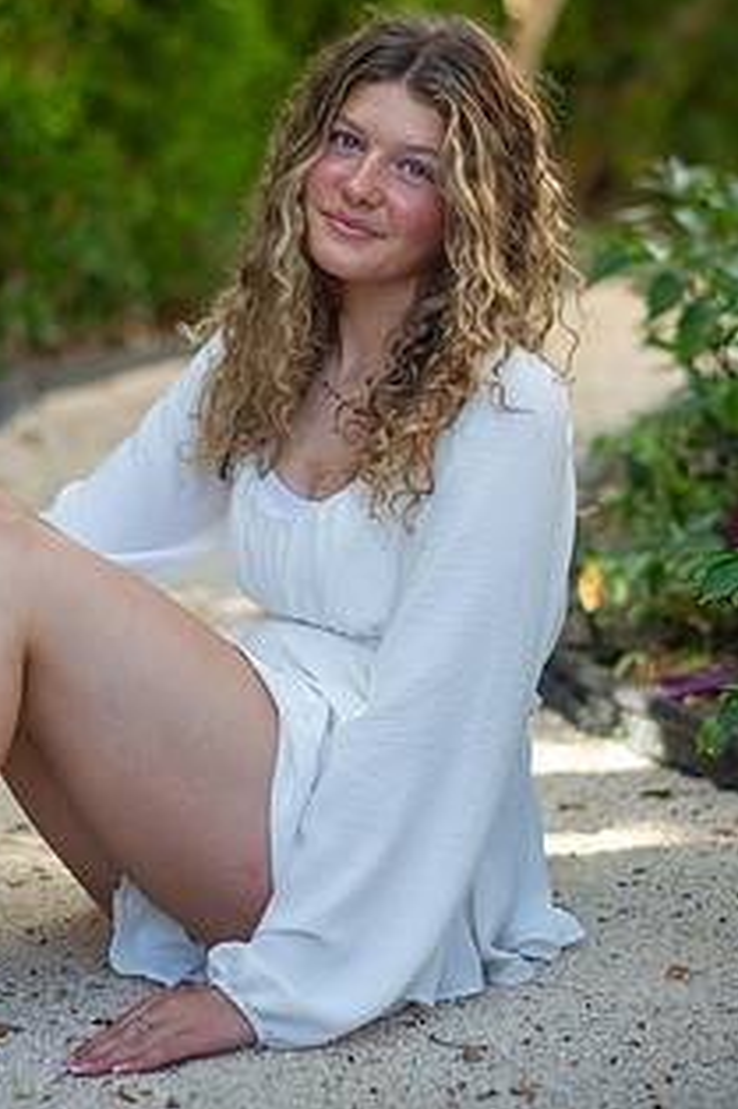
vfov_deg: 19.1
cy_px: 498
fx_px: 3294
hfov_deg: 12.8
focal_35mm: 107
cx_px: 244
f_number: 2
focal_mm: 58
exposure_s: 1/800
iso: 400
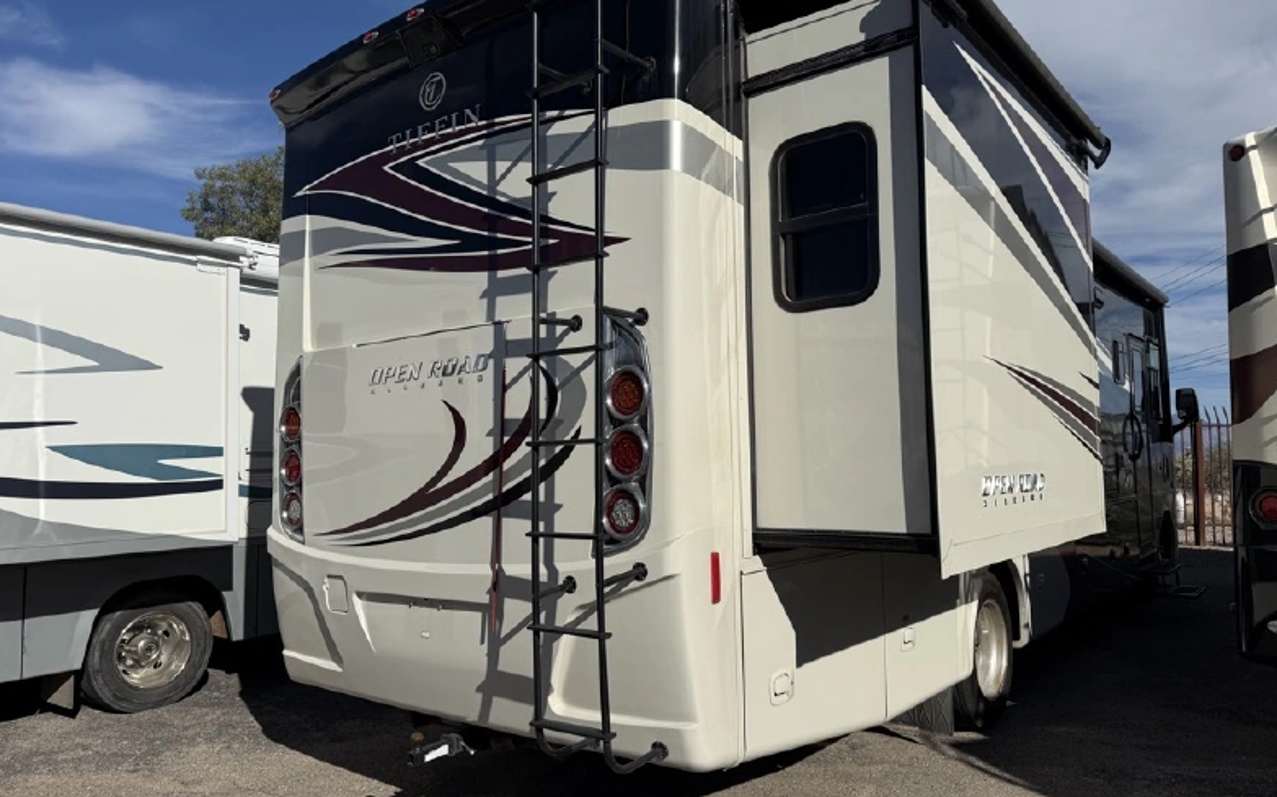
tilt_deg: +3.8
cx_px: 643
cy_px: 398
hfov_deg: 70.4
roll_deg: -0.9
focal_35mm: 26
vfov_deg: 47.6
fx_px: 905
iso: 80
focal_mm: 6.76
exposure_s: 1/11905
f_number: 1.78
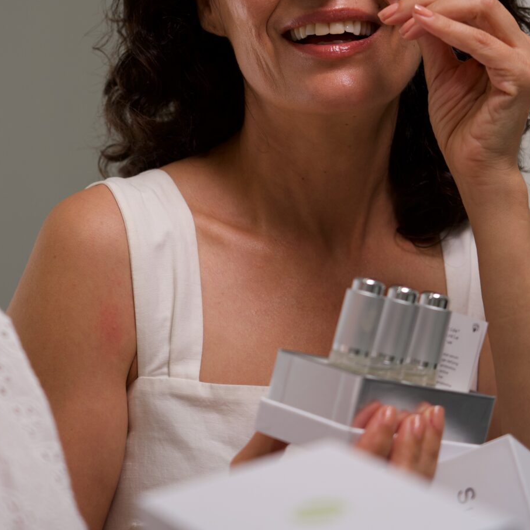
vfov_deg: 15.4
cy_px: 70
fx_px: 1940
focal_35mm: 112
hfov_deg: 15.5
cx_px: 205
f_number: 4
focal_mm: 68
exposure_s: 1/160
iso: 400
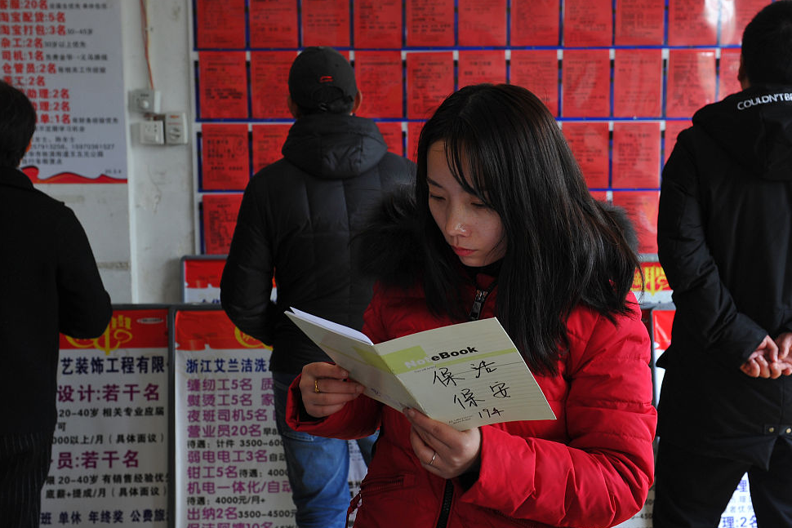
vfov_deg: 28.7
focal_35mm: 47
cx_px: 407
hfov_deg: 41.9
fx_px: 1034
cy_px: 250
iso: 500
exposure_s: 1/30
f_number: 5.6
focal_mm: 38
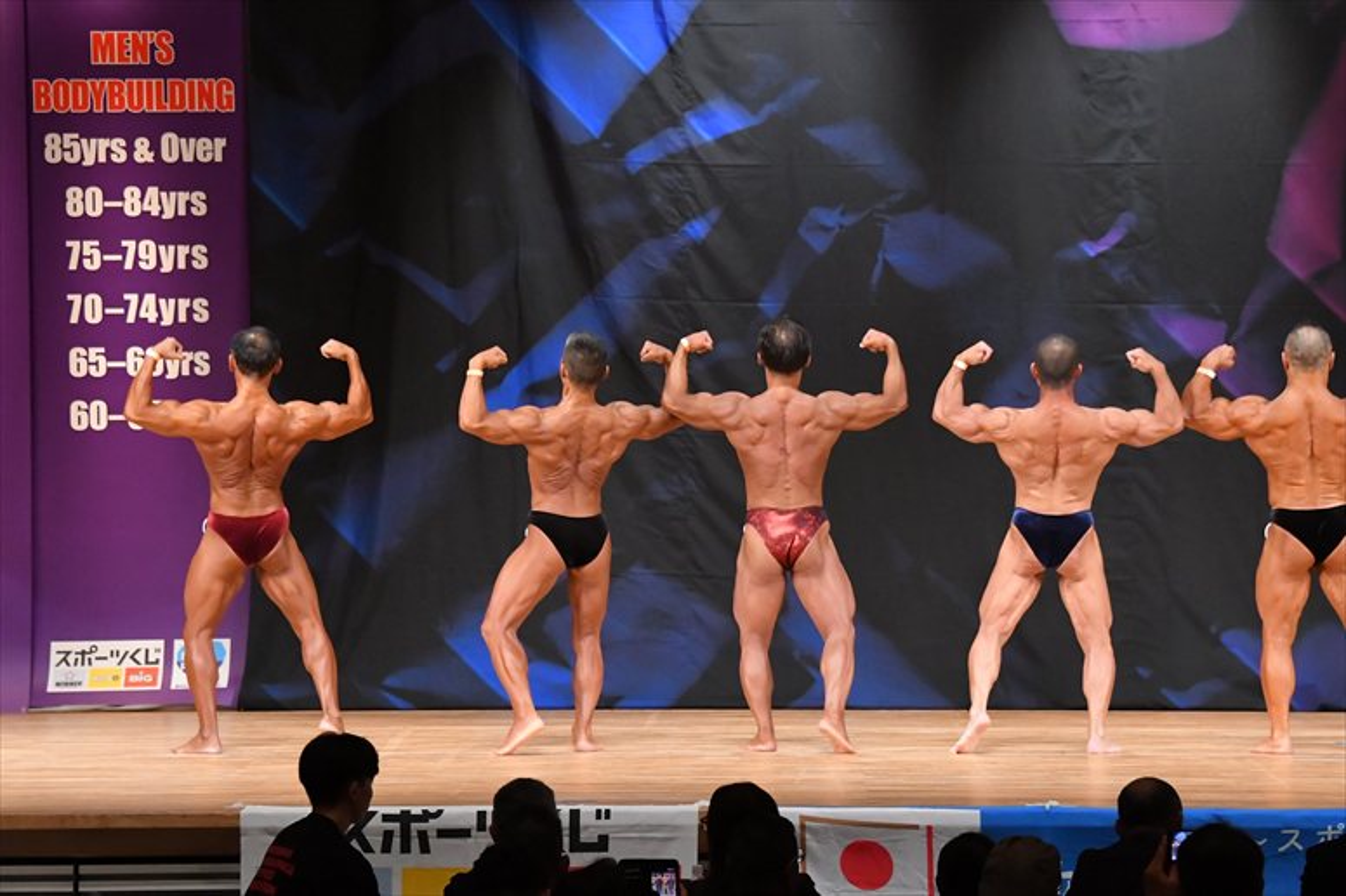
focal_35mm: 157
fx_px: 5867
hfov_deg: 13.1
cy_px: 448
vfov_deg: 8.7
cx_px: 673
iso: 6400
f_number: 5.6
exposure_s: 1/400
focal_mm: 105
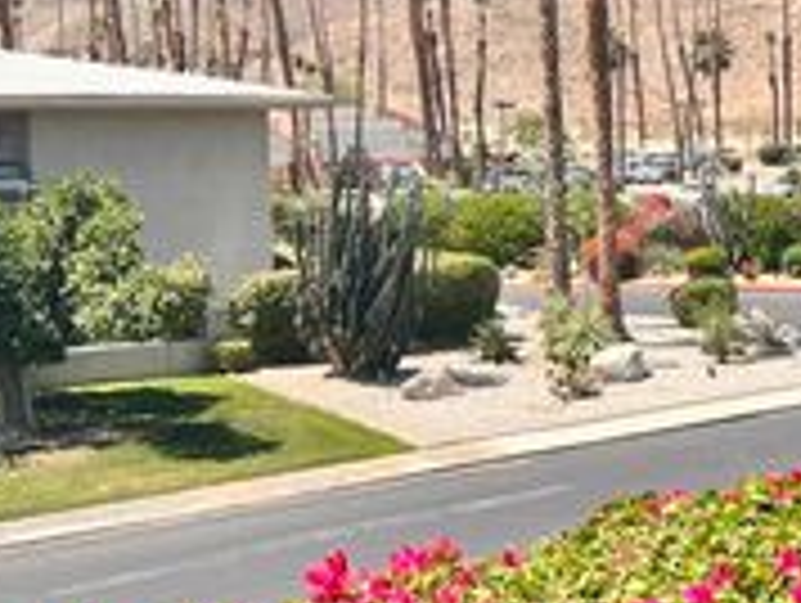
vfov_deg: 20.2
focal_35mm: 73
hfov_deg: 25.3
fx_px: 1691
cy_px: 218
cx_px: 801
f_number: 1.5
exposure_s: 1/3257
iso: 50
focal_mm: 5.7
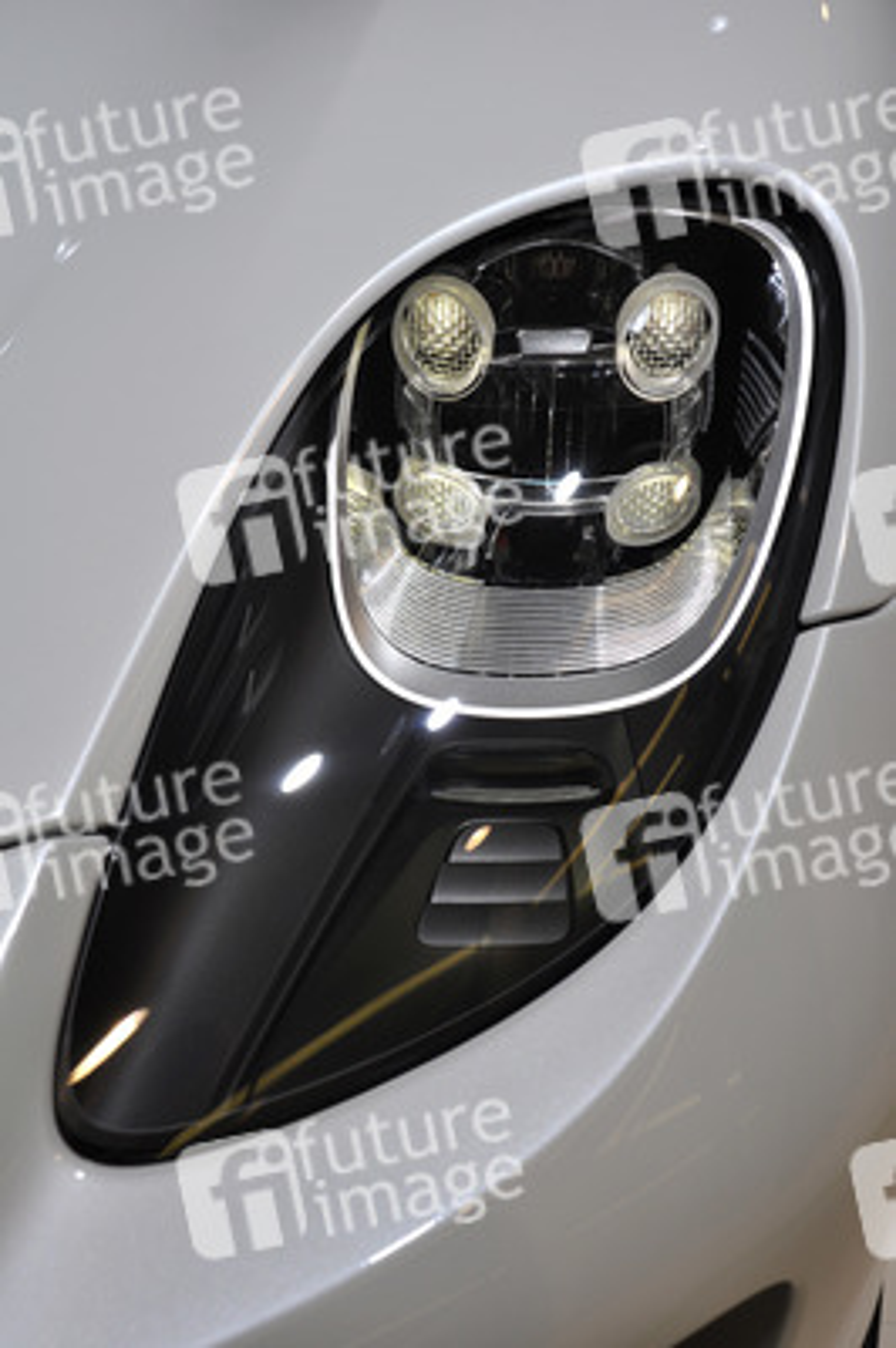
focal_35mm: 42
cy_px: 674
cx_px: 448
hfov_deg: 31.8
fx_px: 1571
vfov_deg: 46.4
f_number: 7.1
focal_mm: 28
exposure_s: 1/200
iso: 200
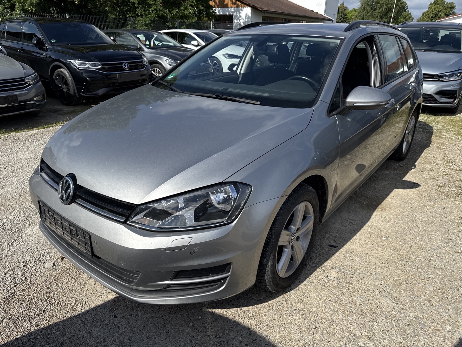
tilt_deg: -21.6
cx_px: 231
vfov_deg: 56.8
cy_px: 174
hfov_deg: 71.6
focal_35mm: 24
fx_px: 320
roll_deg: -1.3
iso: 100
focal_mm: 6.76
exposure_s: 1/8130
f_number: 1.78
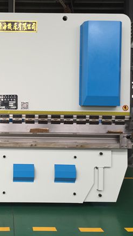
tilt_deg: -0.2
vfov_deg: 47.4
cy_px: 116
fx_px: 270
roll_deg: -1.3
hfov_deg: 26.7
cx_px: 11
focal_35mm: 43
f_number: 2.2
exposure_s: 1/60
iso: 32
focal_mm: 4.15
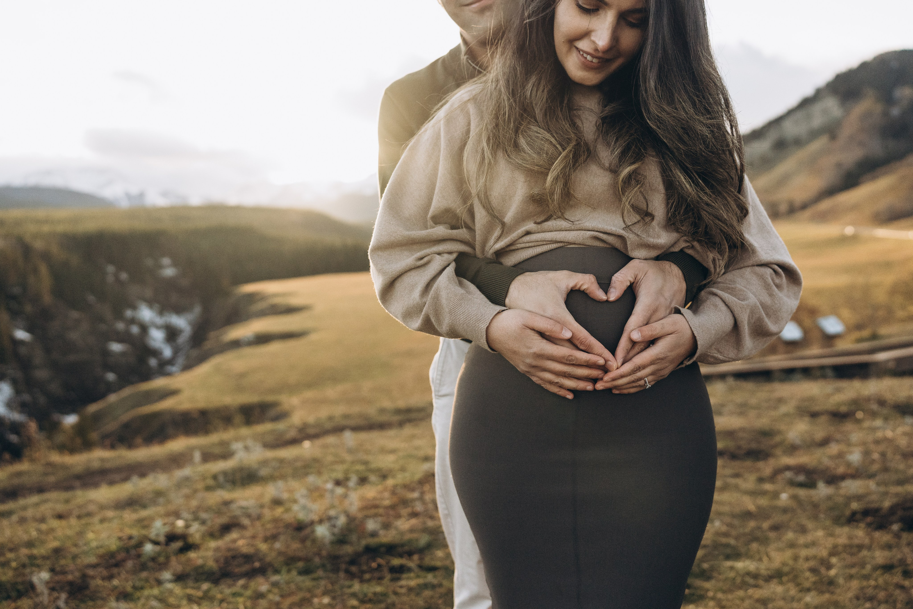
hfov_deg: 54.4
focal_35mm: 35
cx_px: 456
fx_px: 888
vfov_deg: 37.9
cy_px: 304
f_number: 2.8
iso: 4000
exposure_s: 1/2500
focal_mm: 35
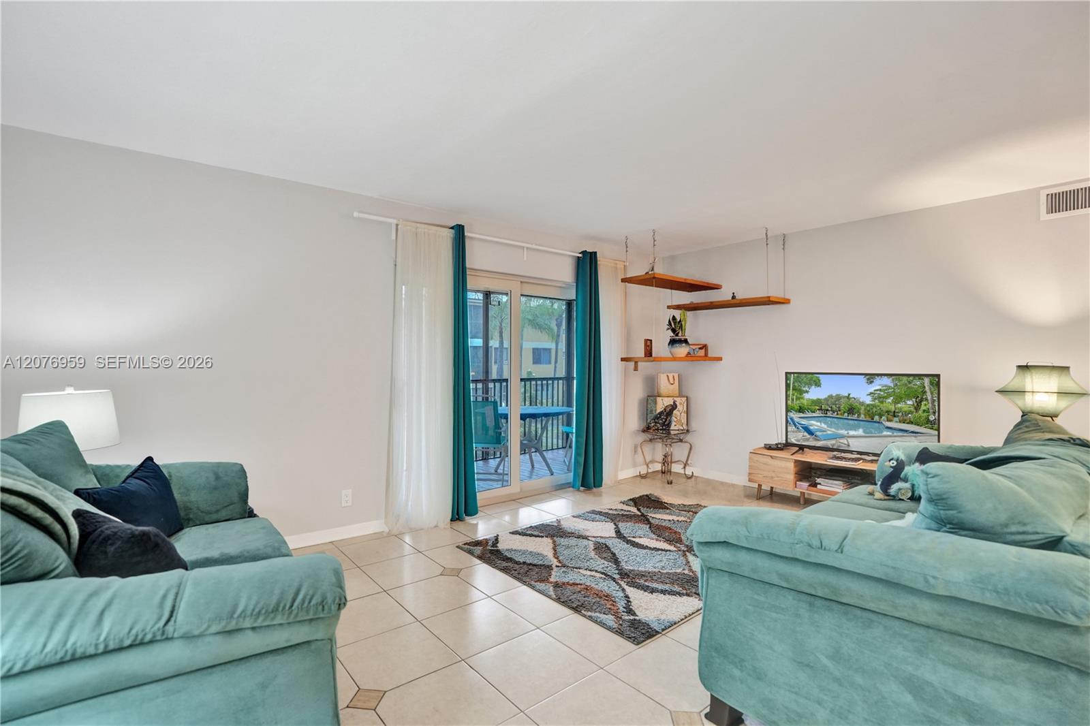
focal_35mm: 16
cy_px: 363
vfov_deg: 73.7
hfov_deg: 96.7
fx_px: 484
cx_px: 545
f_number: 4
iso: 1600
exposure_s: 1/100
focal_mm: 16
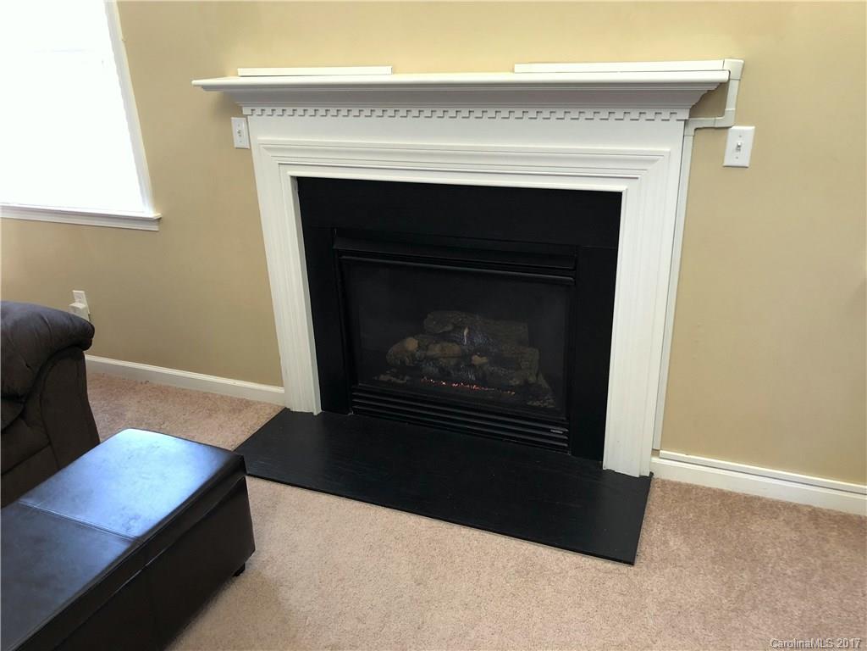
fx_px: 726
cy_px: 326
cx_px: 434
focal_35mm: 29
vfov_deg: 48.2
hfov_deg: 61.7
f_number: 1.8
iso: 40
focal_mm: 3.99
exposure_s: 1/17
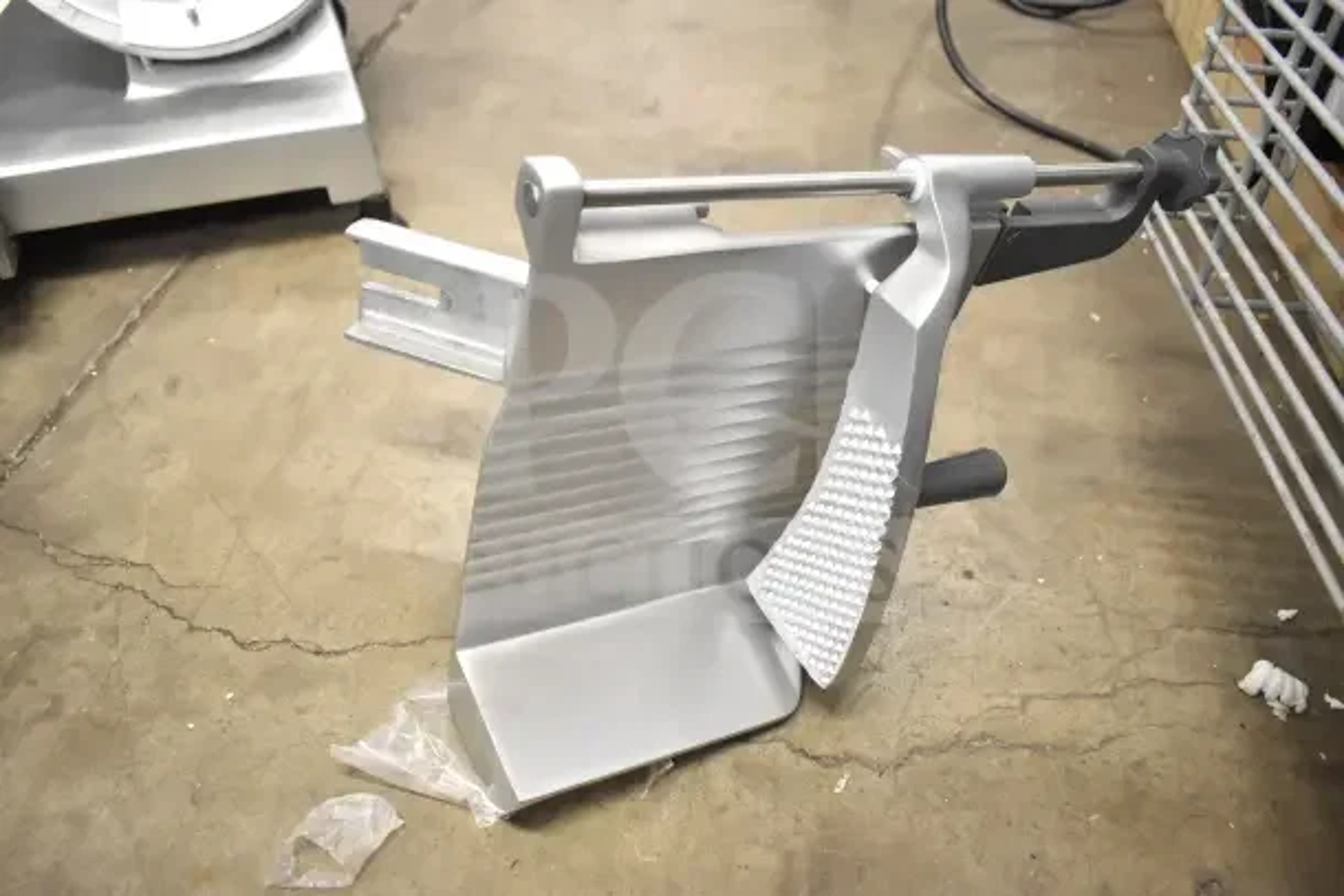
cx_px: 672
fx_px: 1120
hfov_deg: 61.9
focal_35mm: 30
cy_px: 448
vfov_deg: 43.6
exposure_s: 1/30
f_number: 3.5
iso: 2000
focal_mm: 20
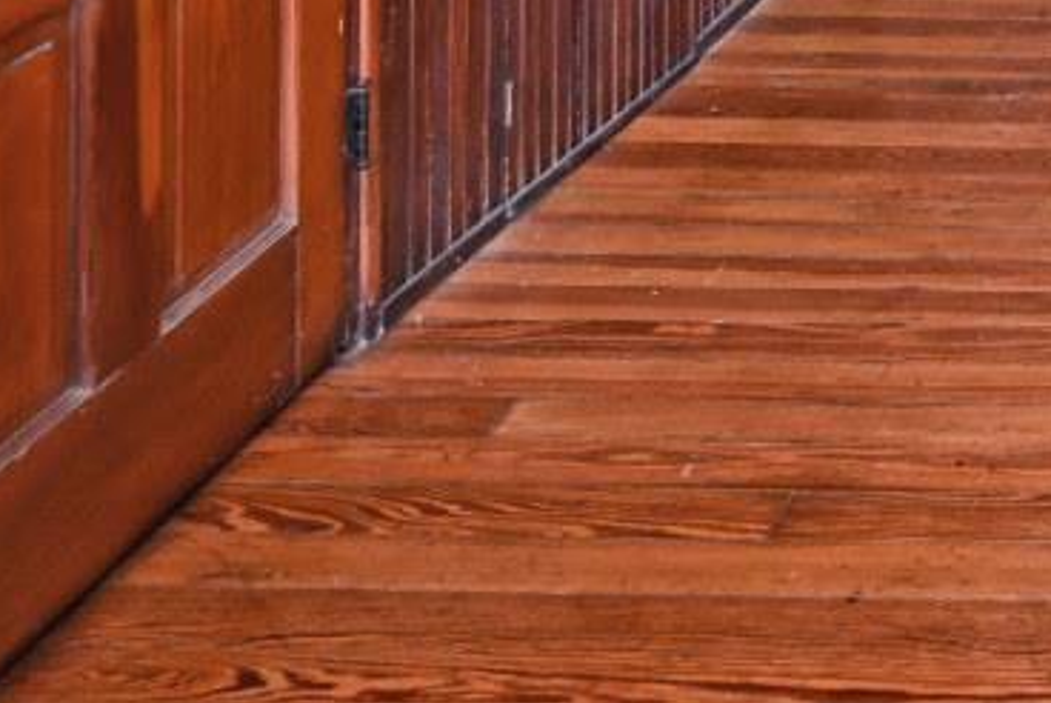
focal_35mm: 59
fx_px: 1725
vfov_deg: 16.8
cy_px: -723
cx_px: 1471
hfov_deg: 26.8
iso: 1100
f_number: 4
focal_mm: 14.5
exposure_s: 1/60
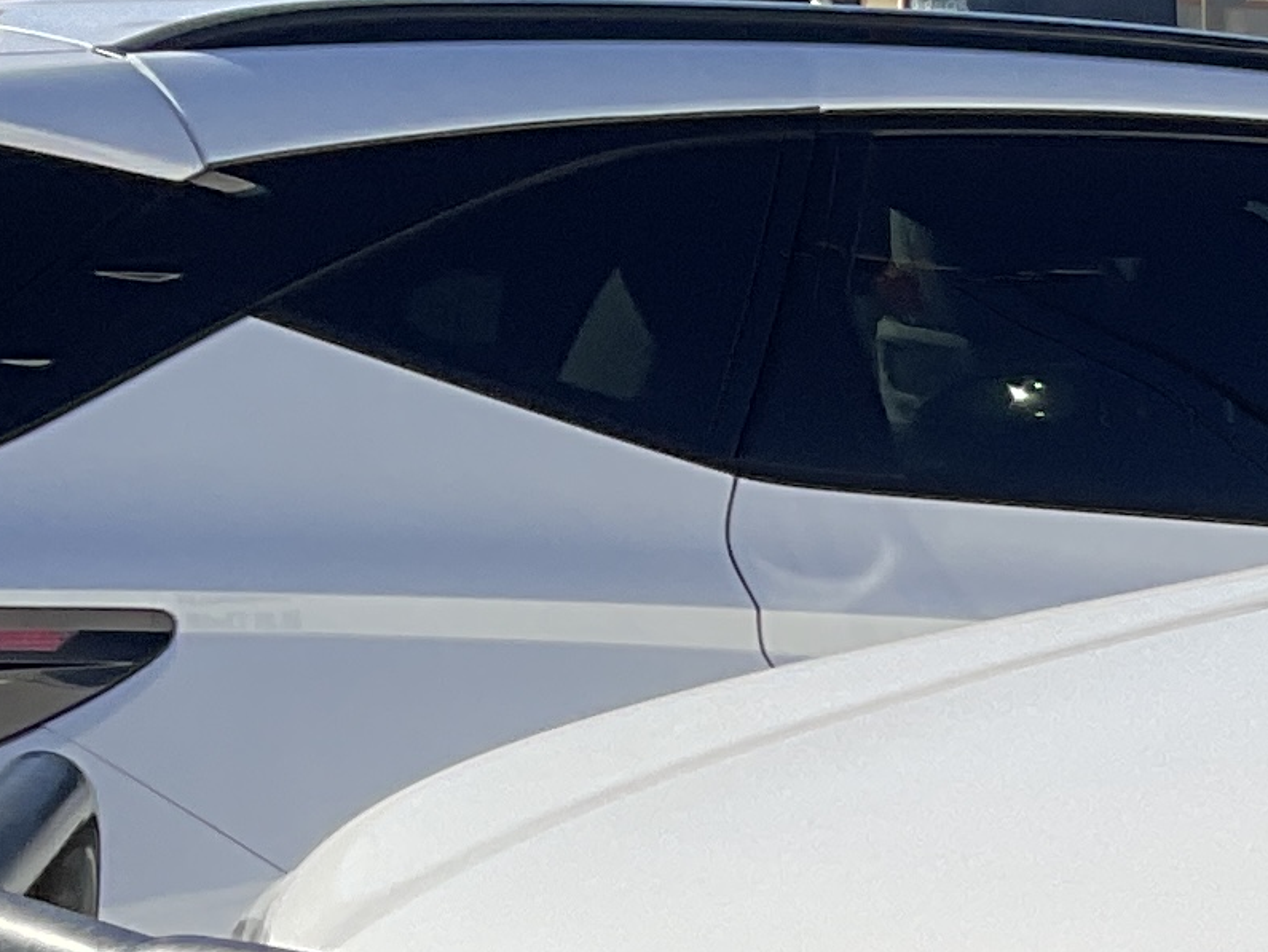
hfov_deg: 12.2
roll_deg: -2.2
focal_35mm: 147
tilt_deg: -10.9
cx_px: 2351
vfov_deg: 9.8
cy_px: 1456
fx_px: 5387
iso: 16
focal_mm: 3
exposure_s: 1/1311
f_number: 1.8
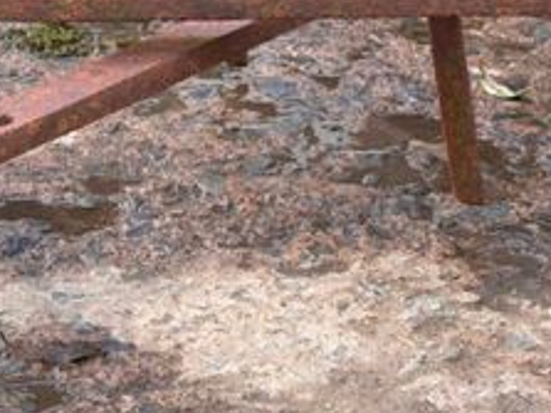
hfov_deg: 15.2
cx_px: 408
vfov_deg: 11.3
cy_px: -20
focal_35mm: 129
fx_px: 2052
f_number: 1.78
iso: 64
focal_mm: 6.76
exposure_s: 1/669
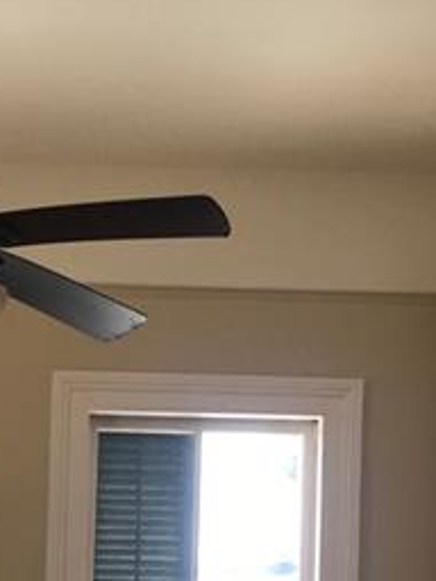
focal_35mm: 84
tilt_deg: +1.2
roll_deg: -1.8
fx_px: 1411
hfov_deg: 16.7
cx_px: -107
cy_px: 729
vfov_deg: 21.4
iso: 20
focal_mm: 3.99
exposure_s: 1/90
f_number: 1.8
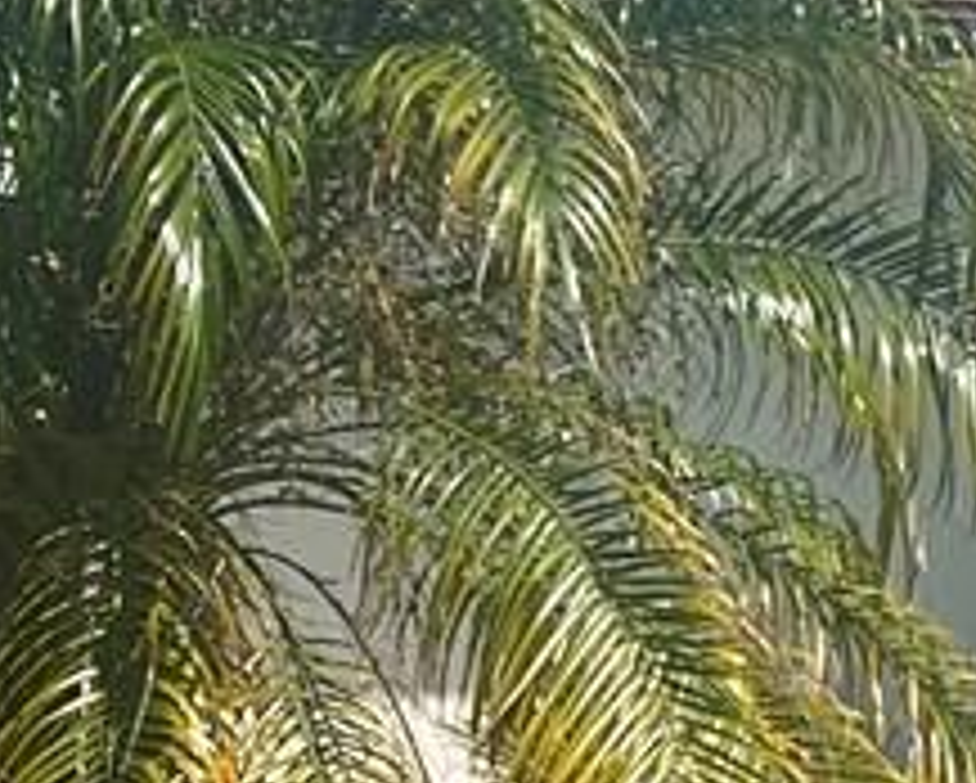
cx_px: 1529
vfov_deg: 8.3
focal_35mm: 187
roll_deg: -0.6
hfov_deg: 10.0
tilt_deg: +0.6
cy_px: 464
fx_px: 5407
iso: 50
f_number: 1.5
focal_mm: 5.7
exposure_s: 1/3257
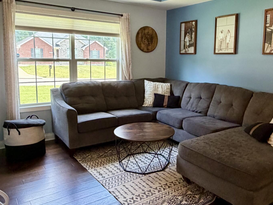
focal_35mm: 31
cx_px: 165
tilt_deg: -7.6
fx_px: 244
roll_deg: -1.1
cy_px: 88
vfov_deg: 45.3
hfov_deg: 57.8
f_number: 2.2
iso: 250
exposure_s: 1/60
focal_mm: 2.22
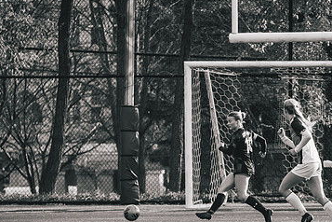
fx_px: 6722
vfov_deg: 1.9
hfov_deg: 2.8
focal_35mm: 729
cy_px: 175
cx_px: 211
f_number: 6.3
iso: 800
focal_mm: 400
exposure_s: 1/1250
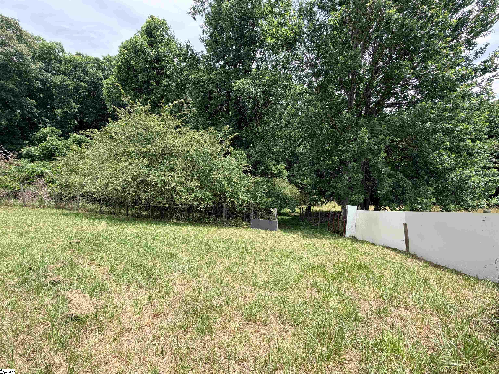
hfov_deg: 102.1
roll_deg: +2.0
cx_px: 250
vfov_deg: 85.7
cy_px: 187
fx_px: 202
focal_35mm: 14
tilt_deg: -10.2
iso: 40
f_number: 2.2
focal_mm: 2.22
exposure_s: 1/585
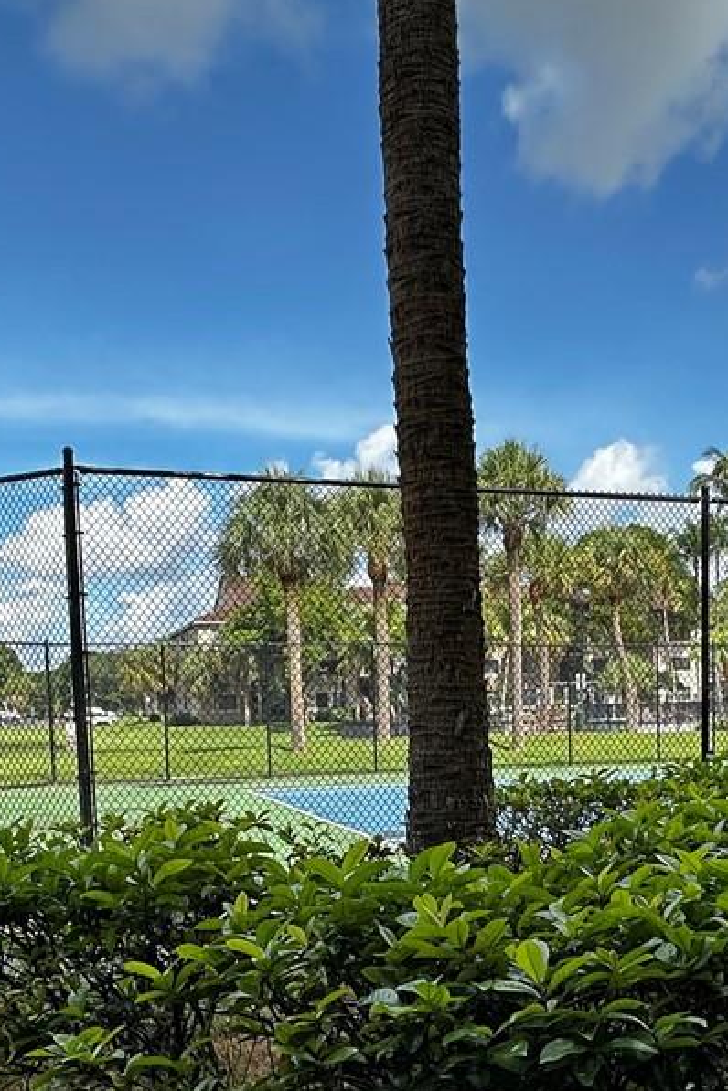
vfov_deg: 47.6
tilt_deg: -5.9
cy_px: 822
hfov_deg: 34.1
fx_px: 1183
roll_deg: +1.2
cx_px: 446
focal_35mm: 39
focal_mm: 2.22
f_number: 2.2
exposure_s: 1/963
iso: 40
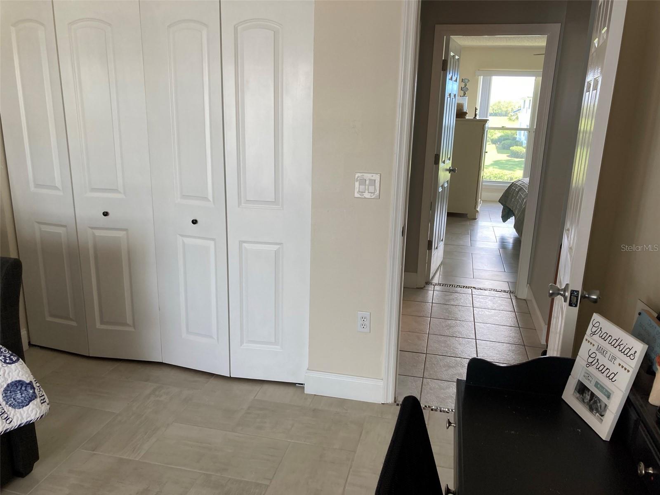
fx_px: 534
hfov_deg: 63.4
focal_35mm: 28
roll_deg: -0.2
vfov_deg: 49.7
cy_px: 248
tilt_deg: -13.4
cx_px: 330
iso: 64
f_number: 1.8
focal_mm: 3.99
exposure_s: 1/120
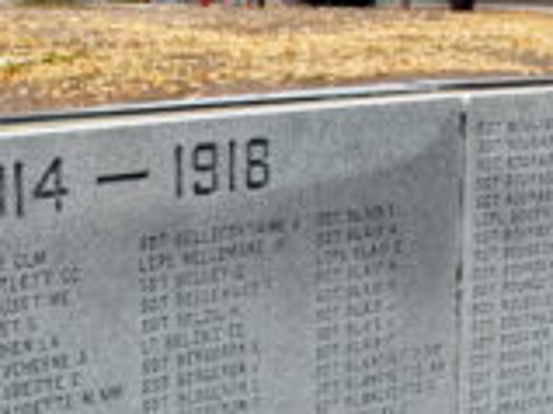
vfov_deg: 13.4
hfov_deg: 17.9
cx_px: 118
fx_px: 1740
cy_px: 426
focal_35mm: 109
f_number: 6.3
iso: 100
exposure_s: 1/160
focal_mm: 24
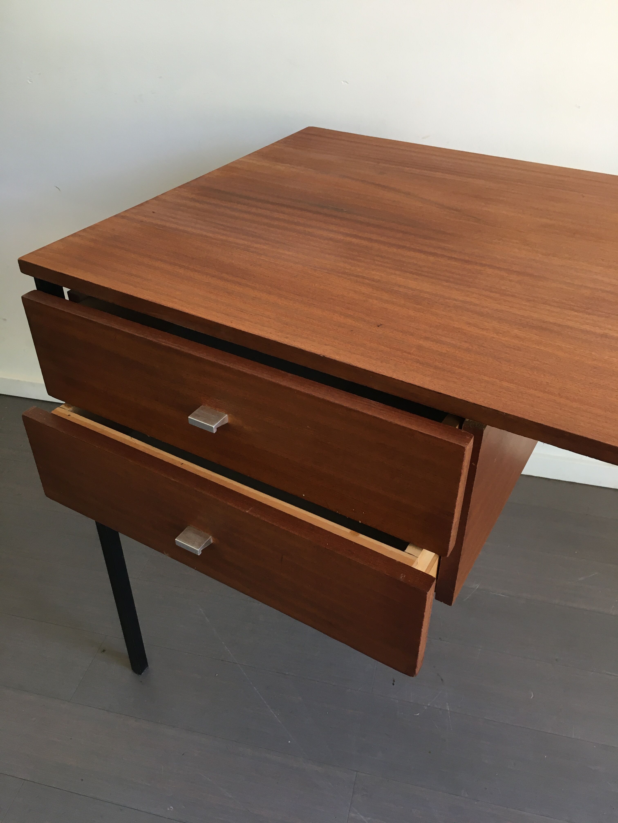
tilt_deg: -37.4
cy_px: 412
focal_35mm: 29
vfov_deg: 61.7
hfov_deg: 48.2
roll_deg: -1.0
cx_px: 309
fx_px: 690
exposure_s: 1/33
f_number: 2.2
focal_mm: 4.15
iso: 64
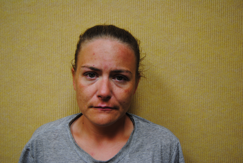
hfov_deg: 55.0
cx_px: 122
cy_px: 82
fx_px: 233
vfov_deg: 38.5
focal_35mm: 34
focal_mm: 23
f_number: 3.8
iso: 220
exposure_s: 1/30
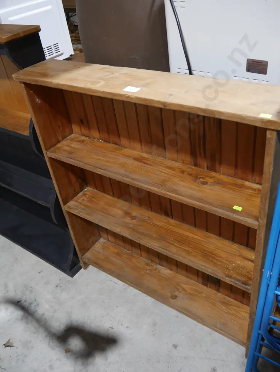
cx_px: 140
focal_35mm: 32
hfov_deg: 44.2
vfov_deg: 56.8
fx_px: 345
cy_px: 186
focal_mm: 16
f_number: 3.6
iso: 400
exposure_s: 1/60
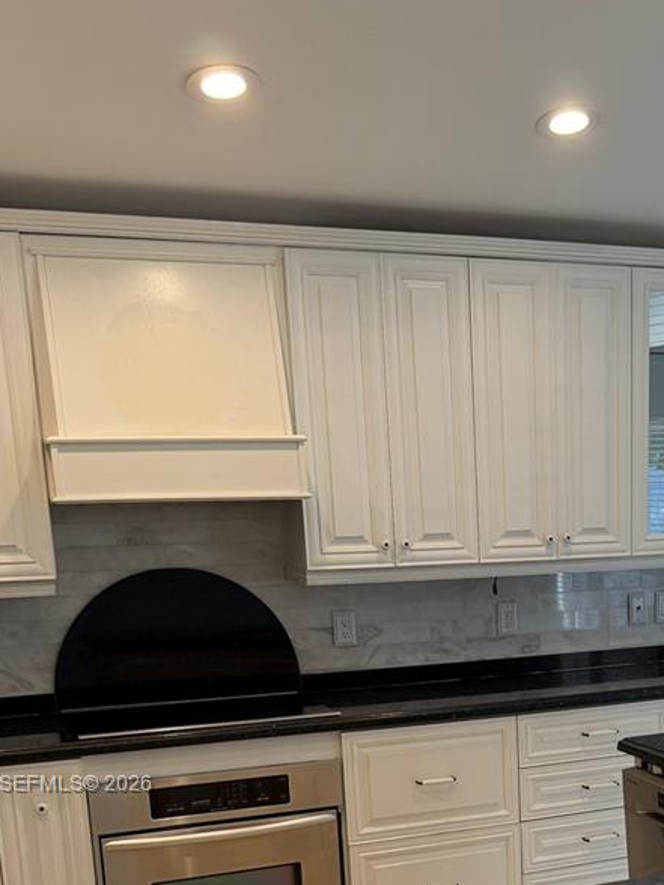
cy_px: 786
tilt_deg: -12.8
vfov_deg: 36.6
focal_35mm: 49
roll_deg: +2.2
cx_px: 551
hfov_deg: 28.9
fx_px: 1253
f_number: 1.78
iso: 125
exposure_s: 1/120
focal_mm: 6.76
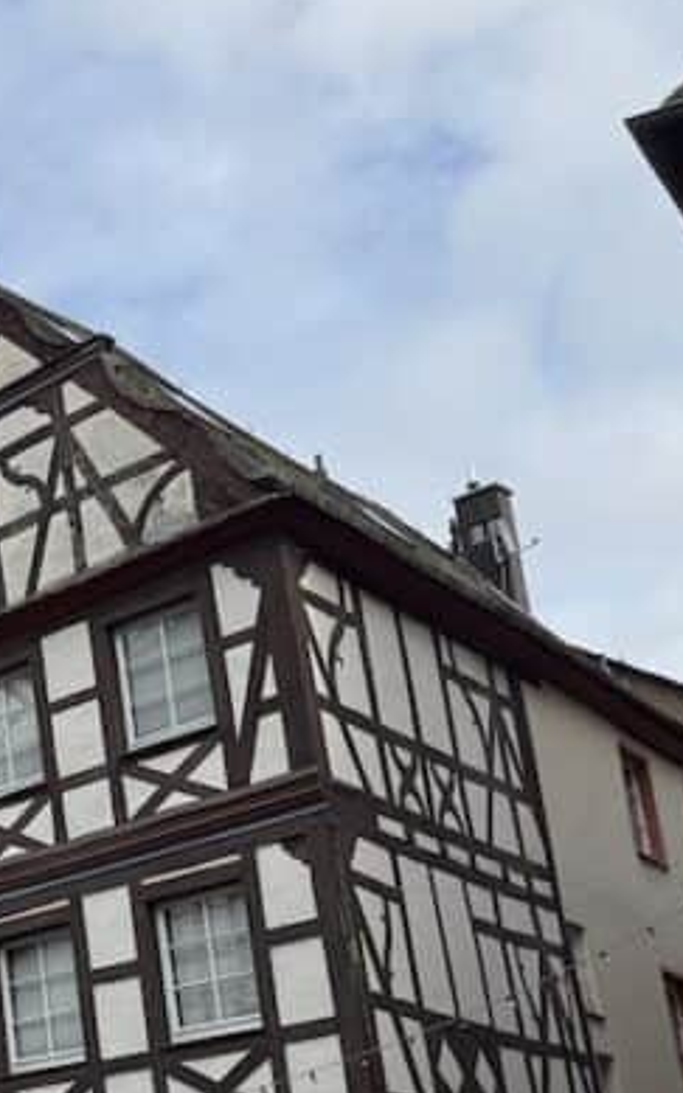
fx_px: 1996
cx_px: -424
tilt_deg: +16.7
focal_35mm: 67
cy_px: 837
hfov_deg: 17.0
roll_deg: +2.0
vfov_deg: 30.1
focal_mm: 6.76
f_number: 1.78
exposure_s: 1/2801
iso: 80
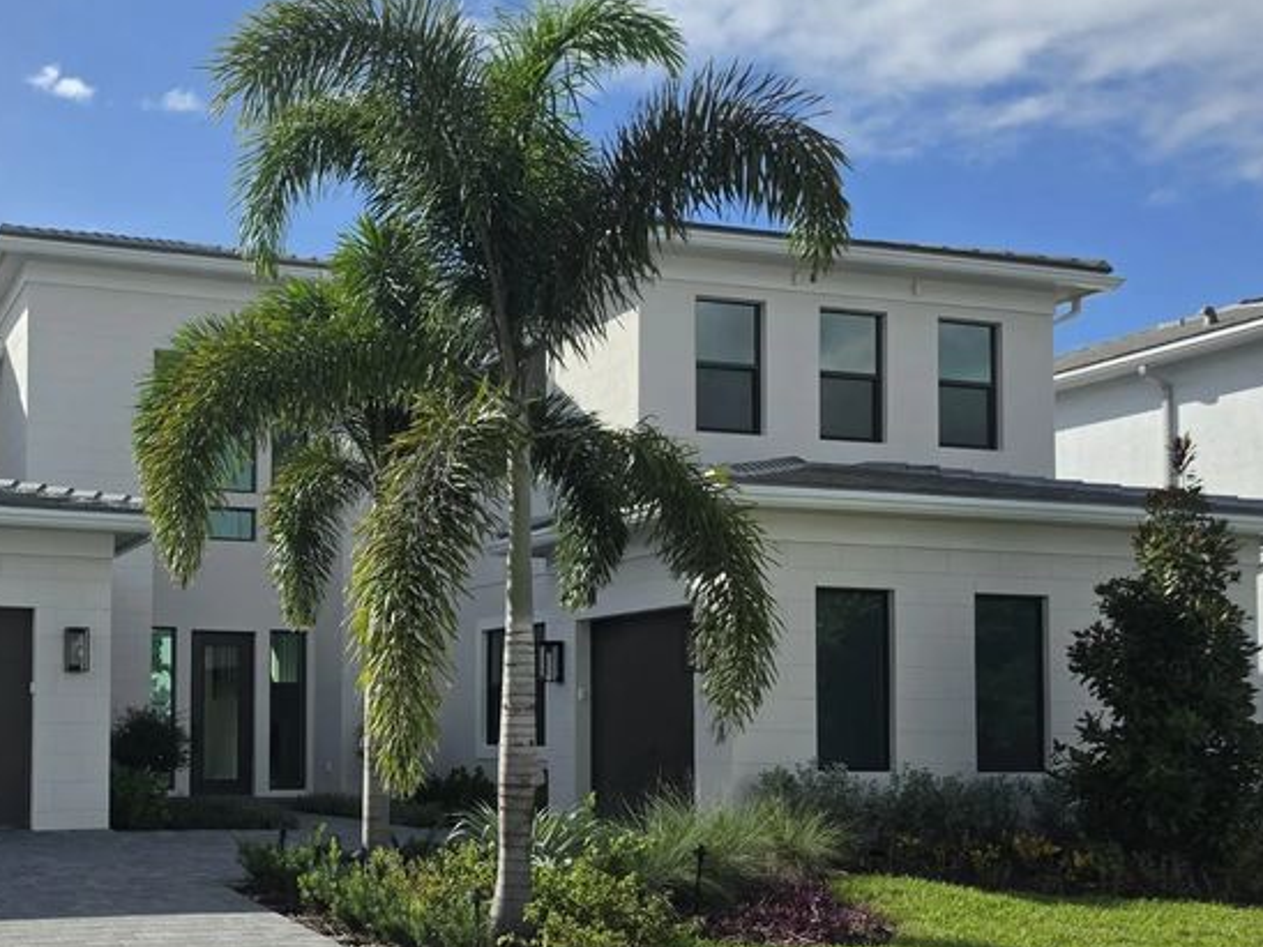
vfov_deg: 33.1
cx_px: 242
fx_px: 1569
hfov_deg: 41.8
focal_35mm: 43
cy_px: 682
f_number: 1.4
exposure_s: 1/7939
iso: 64
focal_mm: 6.5
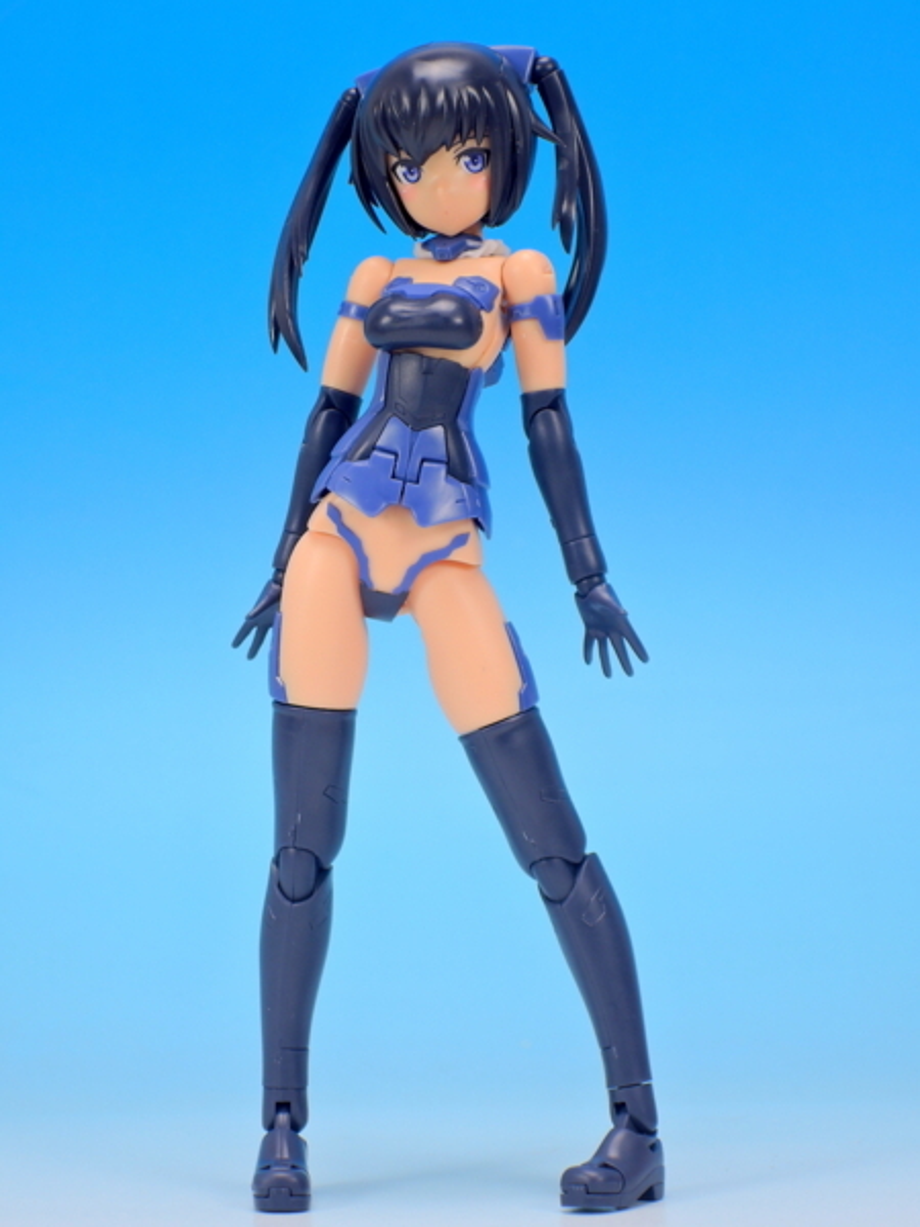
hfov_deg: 14.1
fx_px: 3721
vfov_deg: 18.7
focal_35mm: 105
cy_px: 614
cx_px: 460
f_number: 5.2
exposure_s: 1/2
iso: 80
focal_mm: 22.4
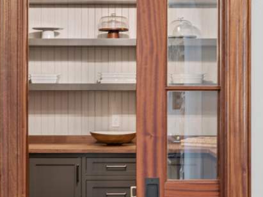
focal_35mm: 79
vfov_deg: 18.7
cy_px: 106
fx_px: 600
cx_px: 118
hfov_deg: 24.7
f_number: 7.1
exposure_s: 1/2
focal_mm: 47
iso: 250
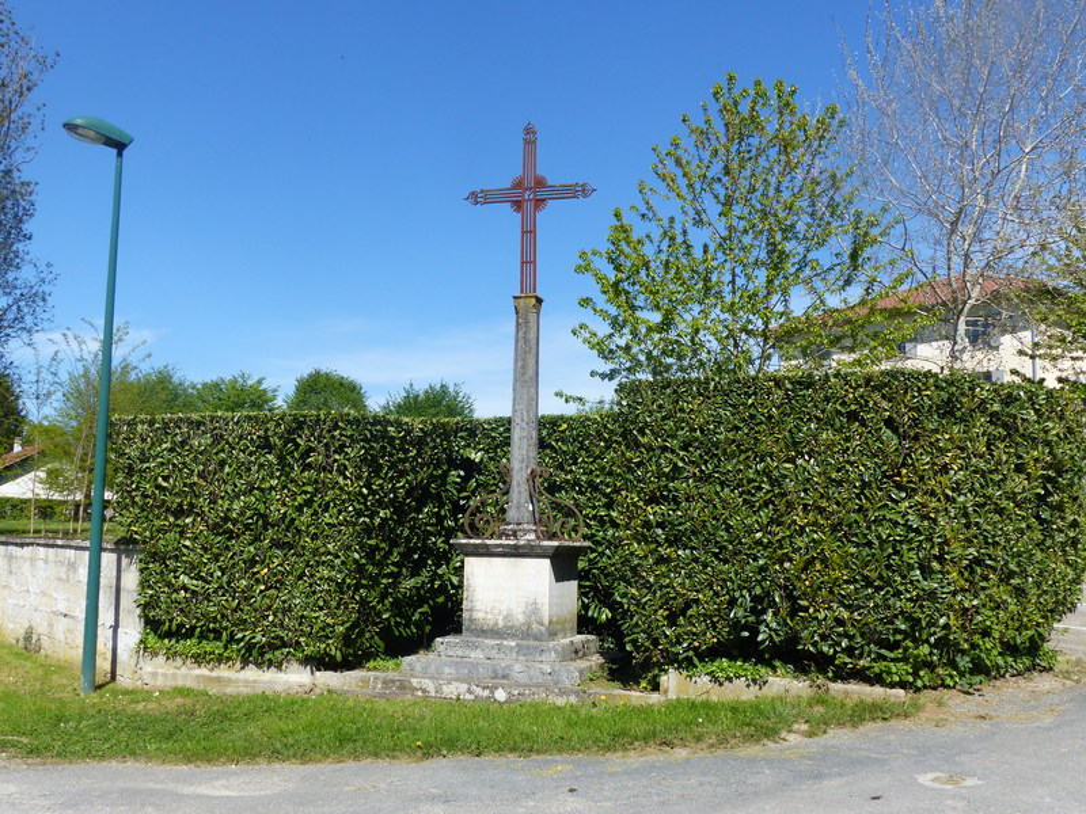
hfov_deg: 54.0
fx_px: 1067
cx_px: 543
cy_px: 407
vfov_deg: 41.8
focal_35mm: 34
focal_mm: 6.2
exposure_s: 1/1000
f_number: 4
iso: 100
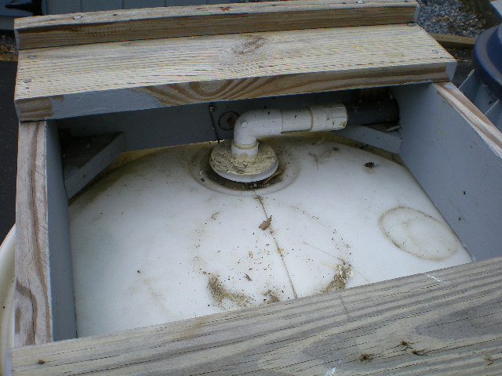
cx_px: 251
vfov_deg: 37.7
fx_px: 551
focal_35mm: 38
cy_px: 188
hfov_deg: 49.0
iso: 64
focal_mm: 6.3
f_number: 4.6
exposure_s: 1/200
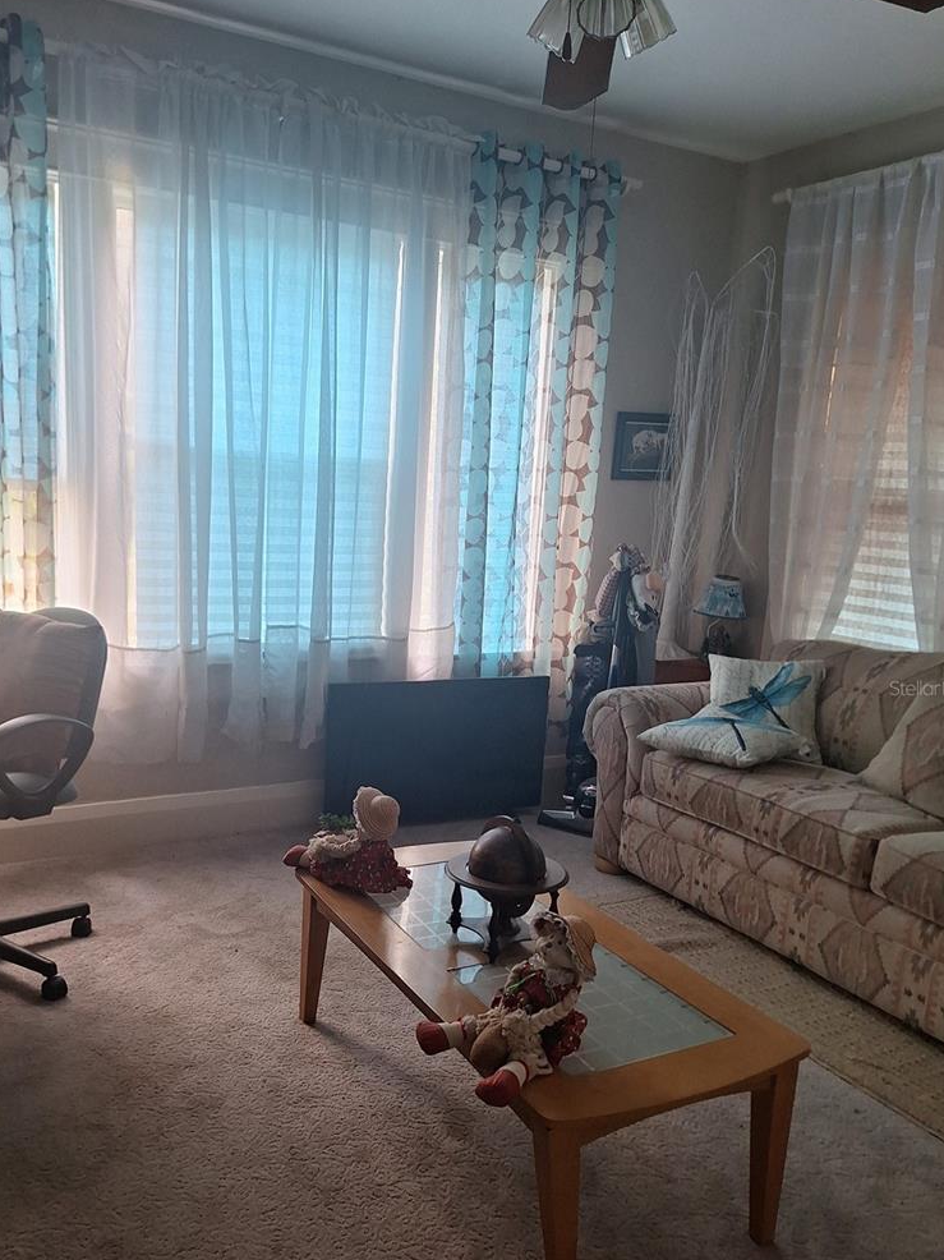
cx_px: 405
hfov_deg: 49.6
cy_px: 688
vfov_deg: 63.3
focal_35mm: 28
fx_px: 1019
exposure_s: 1/40
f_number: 1.8
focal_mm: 5.54
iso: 64
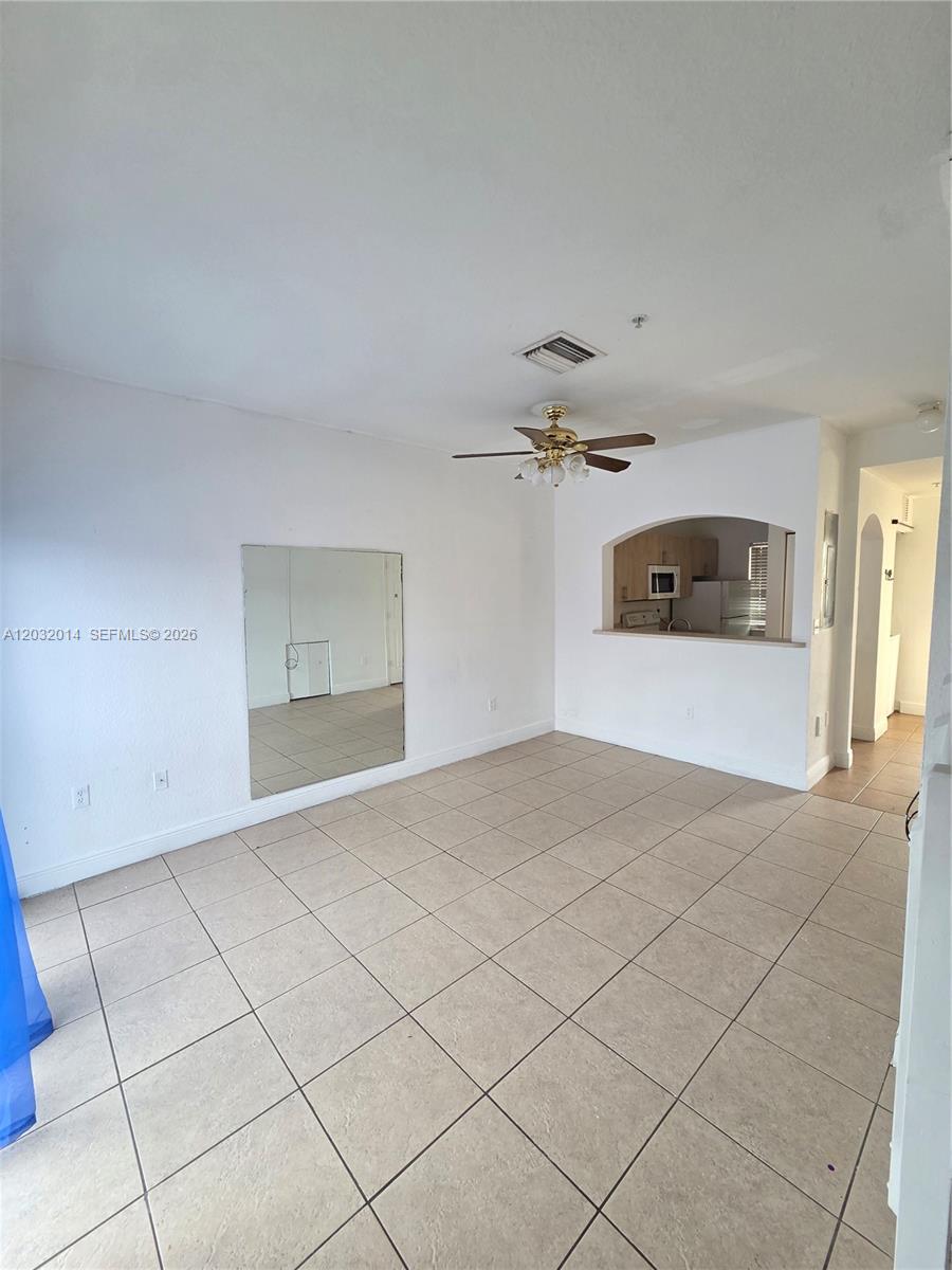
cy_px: 635
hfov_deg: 89.9
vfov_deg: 106.2
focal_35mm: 13
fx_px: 477
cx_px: 476
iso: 200
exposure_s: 1/60
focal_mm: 2.2
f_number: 2.2
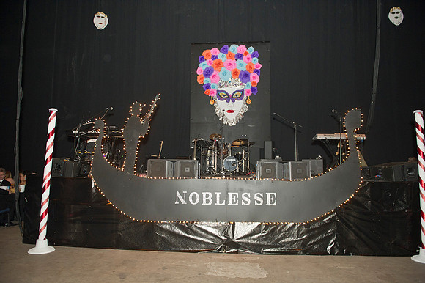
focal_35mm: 24
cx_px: 212
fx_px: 283
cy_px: 142
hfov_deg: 73.8
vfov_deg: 53.1
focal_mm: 24
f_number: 2.8
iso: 1600
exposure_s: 1/100
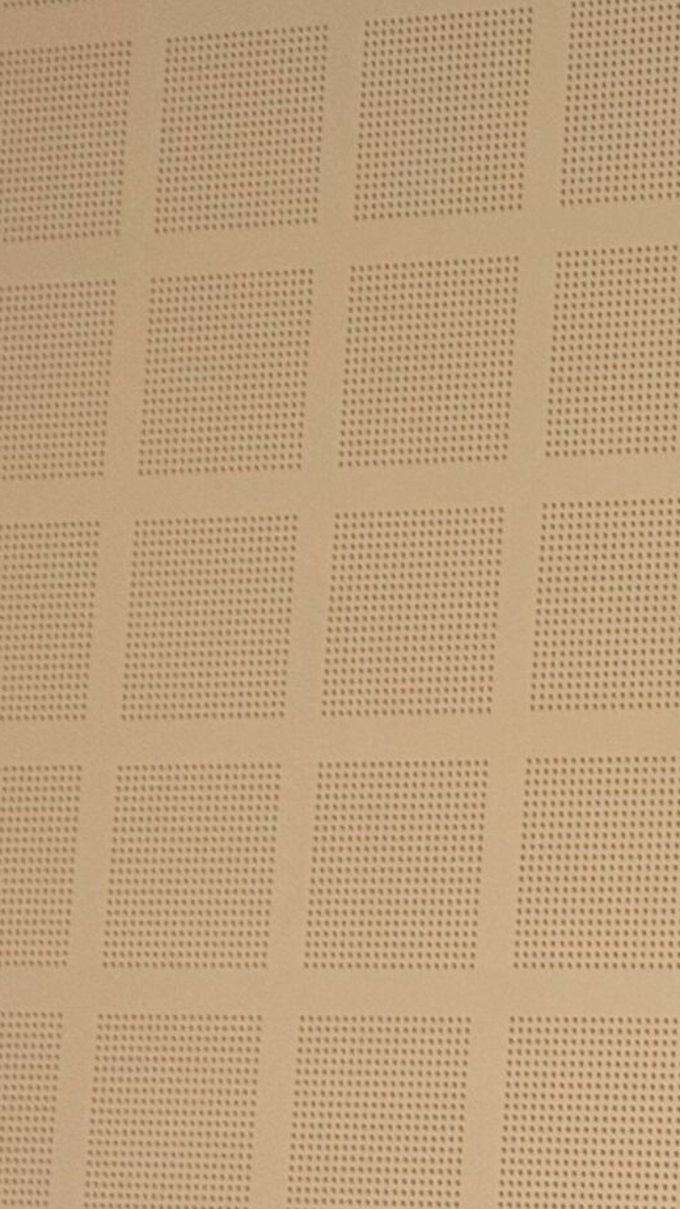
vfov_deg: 14.8
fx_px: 4649
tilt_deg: +7.7
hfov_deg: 7.8
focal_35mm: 145
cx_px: 1589
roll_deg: -2.1
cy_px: 711
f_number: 1.78
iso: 64
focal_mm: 6.76
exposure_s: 1/60
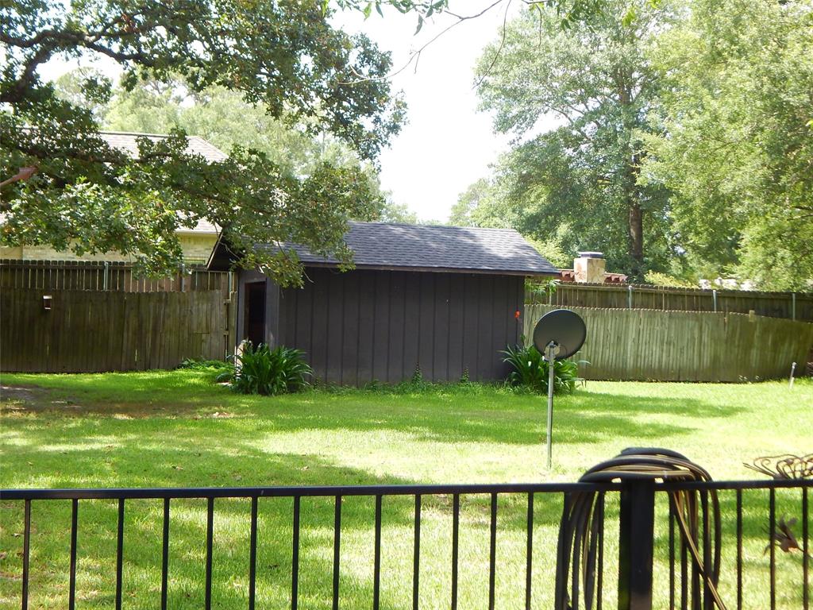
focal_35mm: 61
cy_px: 305
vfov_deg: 24.0
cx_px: 406
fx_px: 1433
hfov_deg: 31.7
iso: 125
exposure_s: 1/160
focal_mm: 10.9
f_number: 4
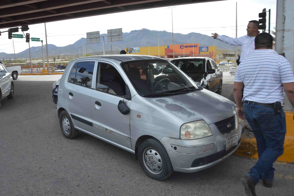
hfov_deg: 67.4
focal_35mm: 27
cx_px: 147
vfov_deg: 47.8
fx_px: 220
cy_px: 98
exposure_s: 1/250
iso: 100
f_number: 7.1
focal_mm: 18
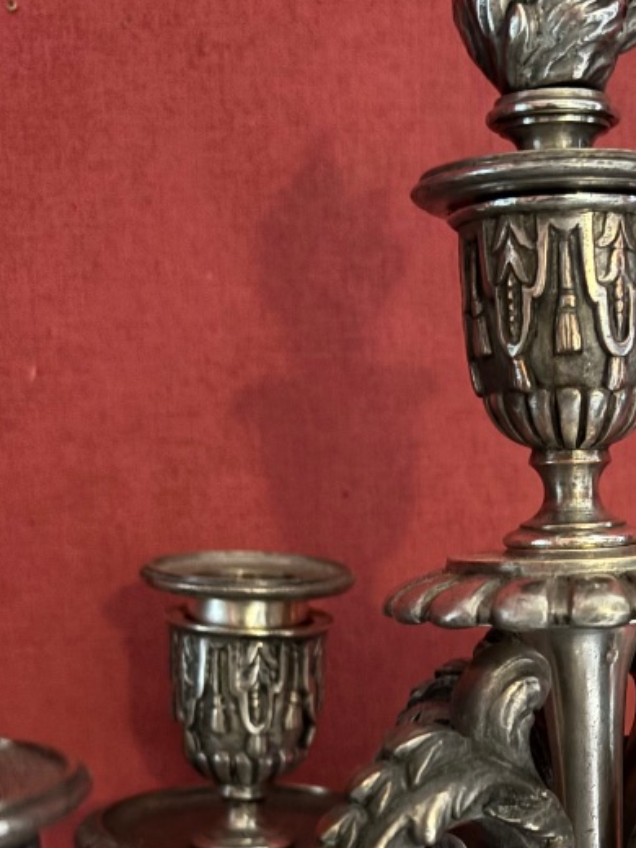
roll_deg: +0.3
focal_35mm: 60
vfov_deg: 31.3
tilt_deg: -8.6
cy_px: 685
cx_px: 607
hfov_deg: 23.6
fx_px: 1470
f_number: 1.6
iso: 640
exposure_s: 1/14
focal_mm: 5.96
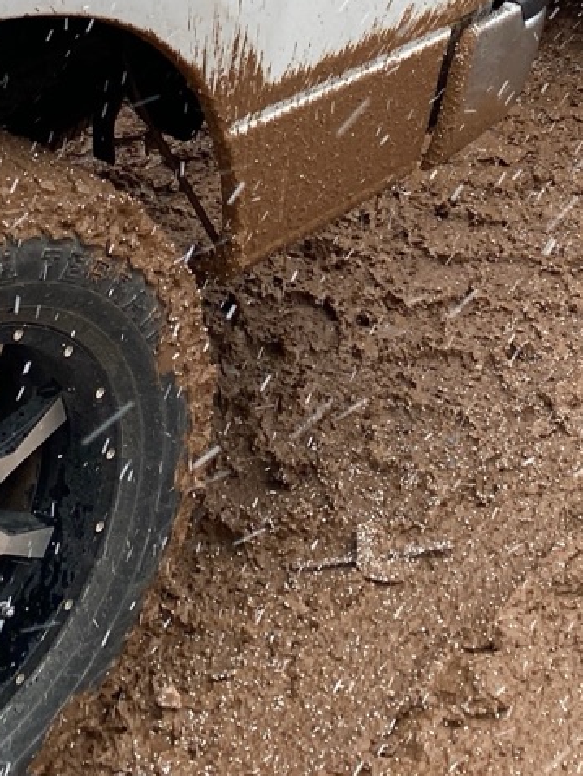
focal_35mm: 87
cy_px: -393
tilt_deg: -7.3
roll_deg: +0.0
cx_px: 508
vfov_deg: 19.5
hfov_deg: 16.8
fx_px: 1952
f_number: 1.8
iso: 32
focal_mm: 4.25
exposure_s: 1/151
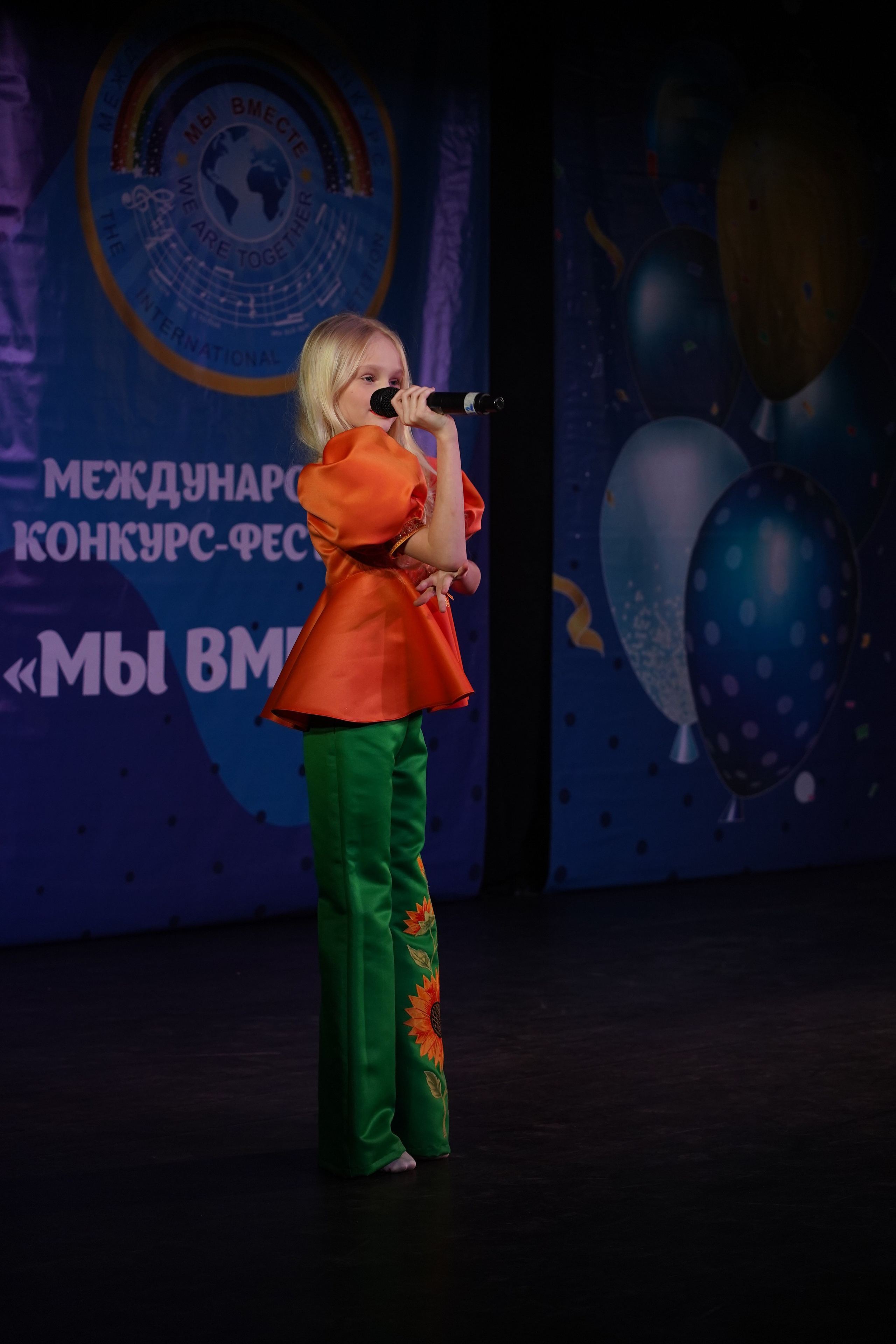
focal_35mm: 70
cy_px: 672
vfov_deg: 28.8
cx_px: 448
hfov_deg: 19.5
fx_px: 2613
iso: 1600
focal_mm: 70
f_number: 4.5
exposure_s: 1/400
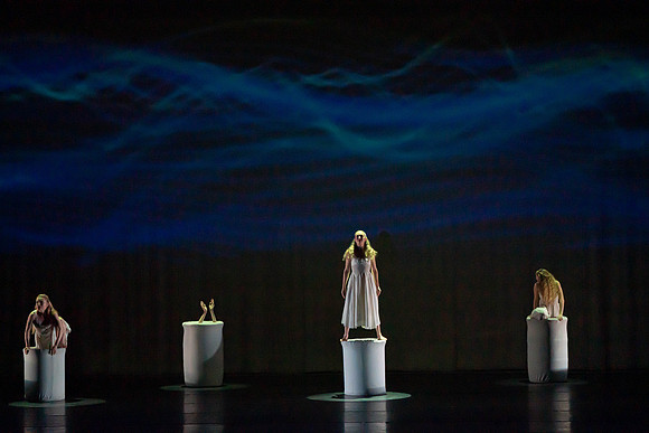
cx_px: 324
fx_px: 2669
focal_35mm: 148
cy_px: 216
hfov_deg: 13.9
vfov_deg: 9.3
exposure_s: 1/320
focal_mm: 148
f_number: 5
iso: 6400
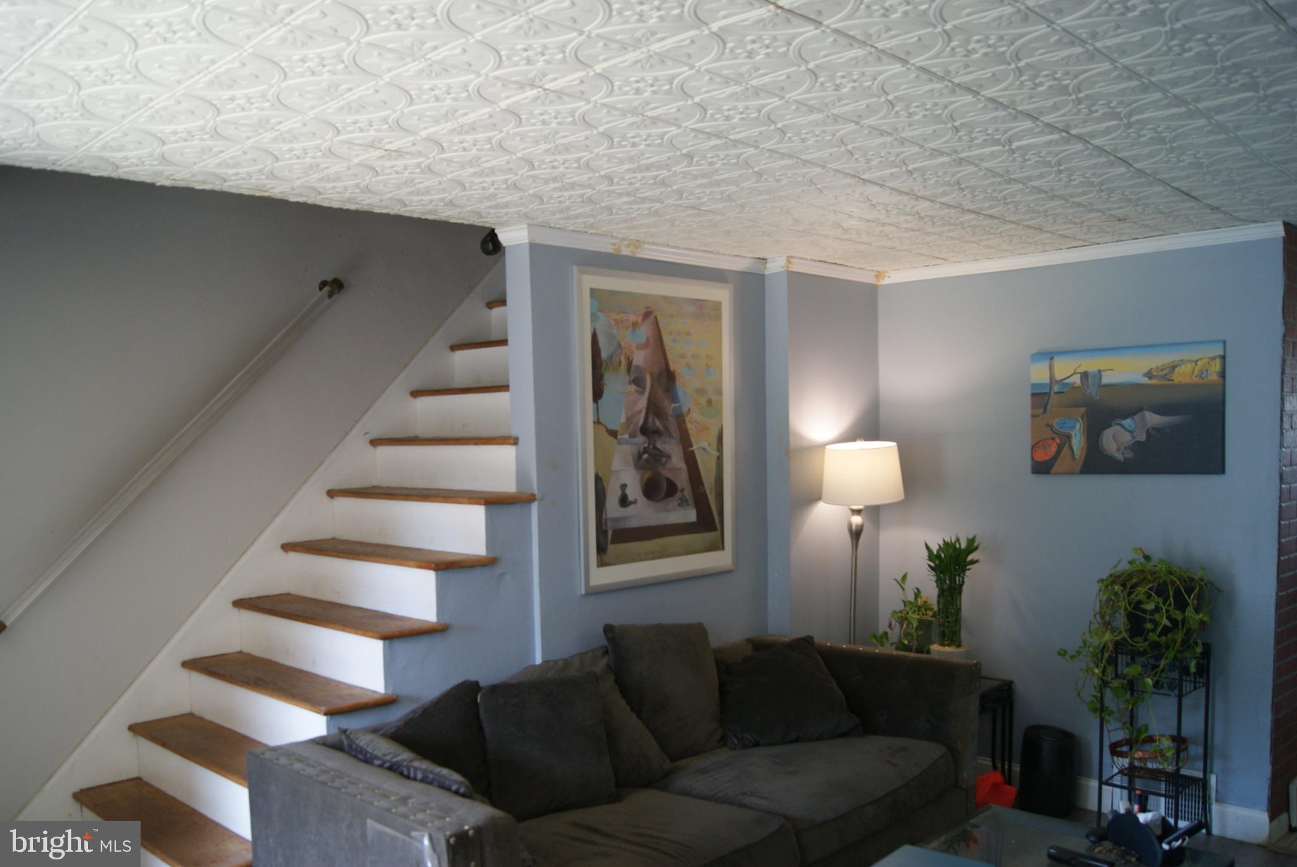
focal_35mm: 30
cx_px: 648
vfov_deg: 43.7
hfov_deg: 61.9
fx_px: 1082
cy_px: 434
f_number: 3.5
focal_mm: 20
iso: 250
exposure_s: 1/30
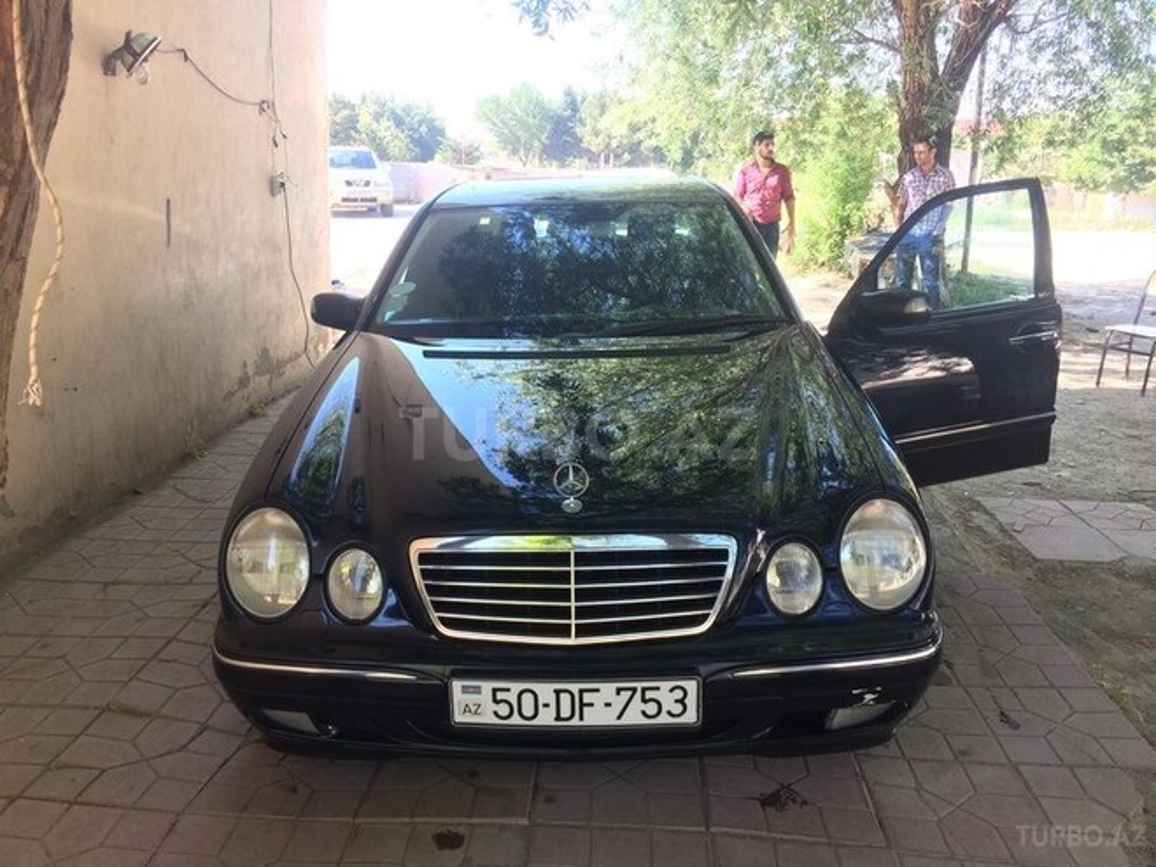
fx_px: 968
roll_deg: -2.7
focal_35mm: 29
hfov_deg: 61.7
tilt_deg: -16.2
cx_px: 578
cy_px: 434
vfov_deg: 48.2
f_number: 2.2
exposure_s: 1/101
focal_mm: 4.15
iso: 32
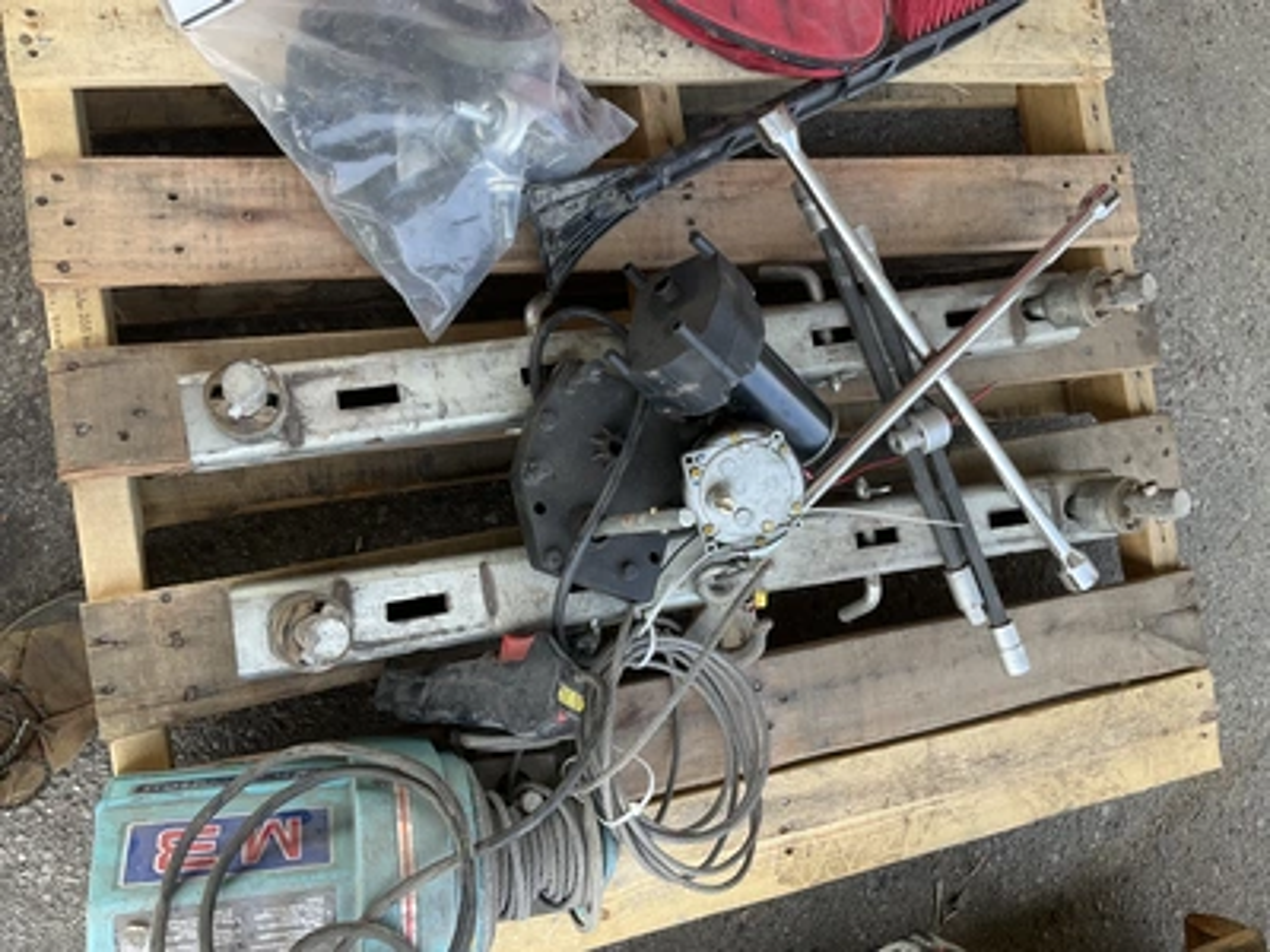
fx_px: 1064
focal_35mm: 29
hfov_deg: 61.7
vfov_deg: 48.2
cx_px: 635
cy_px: 476
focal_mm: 3
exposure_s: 1/122
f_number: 1.8
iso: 25
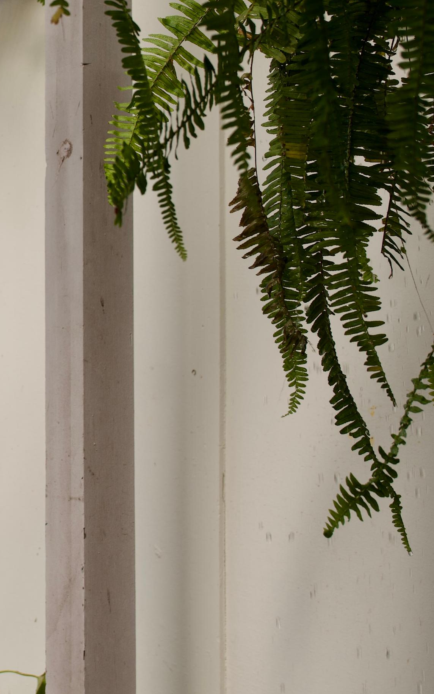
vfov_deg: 23.2
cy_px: 248
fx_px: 1684
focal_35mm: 89
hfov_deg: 14.0
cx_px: -156
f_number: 4.5
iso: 100
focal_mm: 32
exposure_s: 1/320
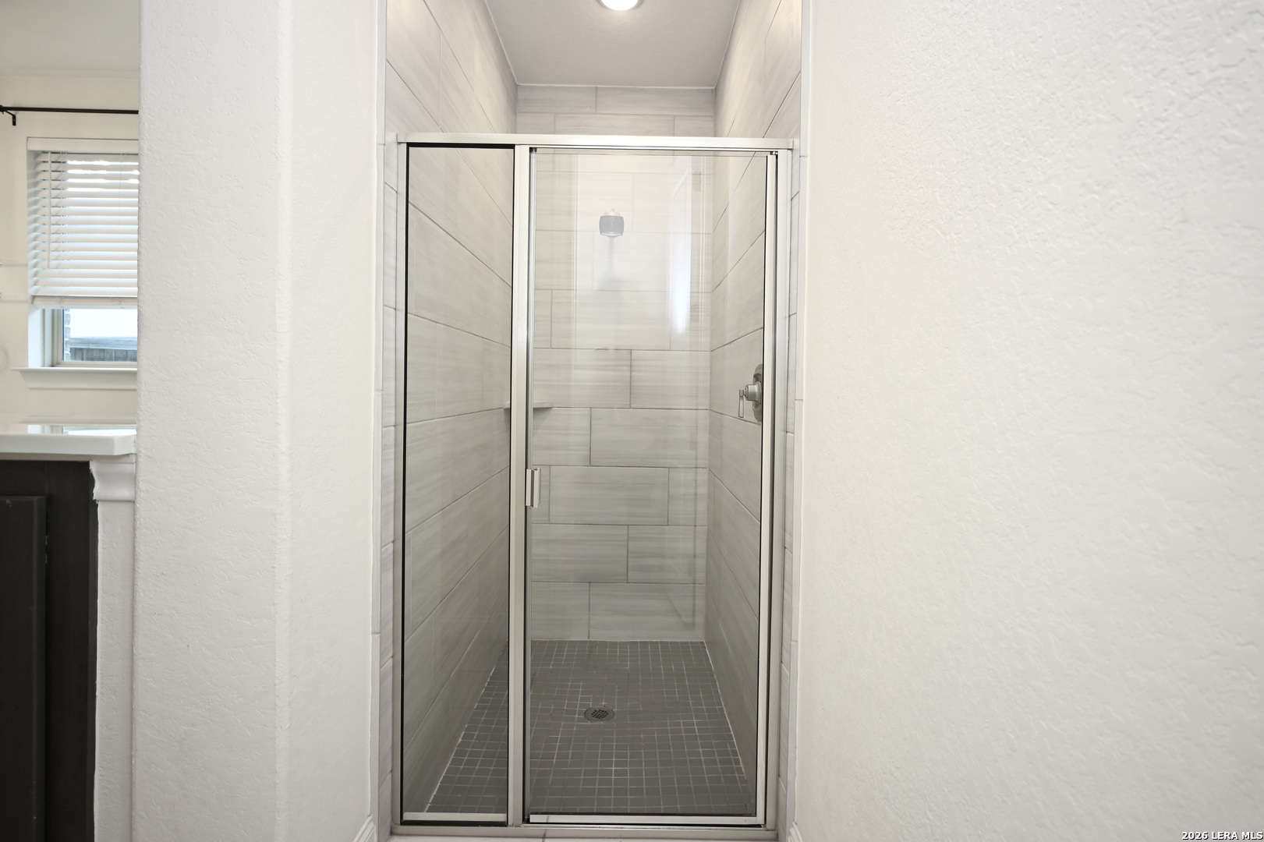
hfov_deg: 90.0
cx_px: 632
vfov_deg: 67.4
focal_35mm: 18
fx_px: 632
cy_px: 421
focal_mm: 12
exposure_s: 1/20
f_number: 3.5
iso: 80
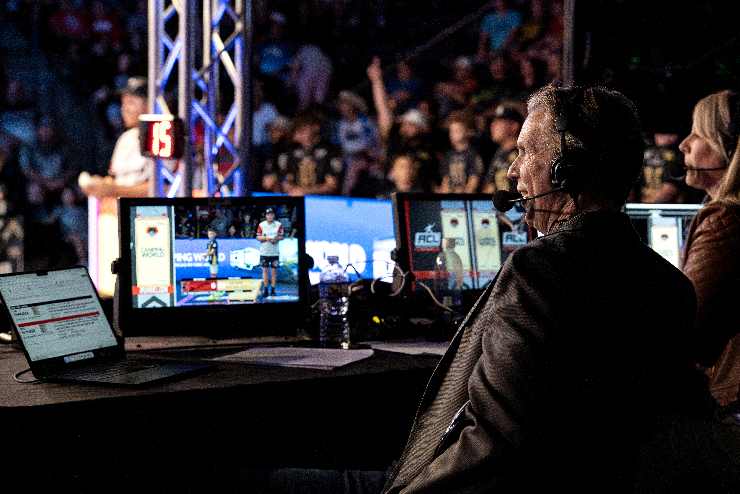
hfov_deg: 28.8
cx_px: 370
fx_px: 1439
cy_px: 247
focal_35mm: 70
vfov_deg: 19.5
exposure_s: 1/1000
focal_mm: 70
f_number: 4.5
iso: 10000
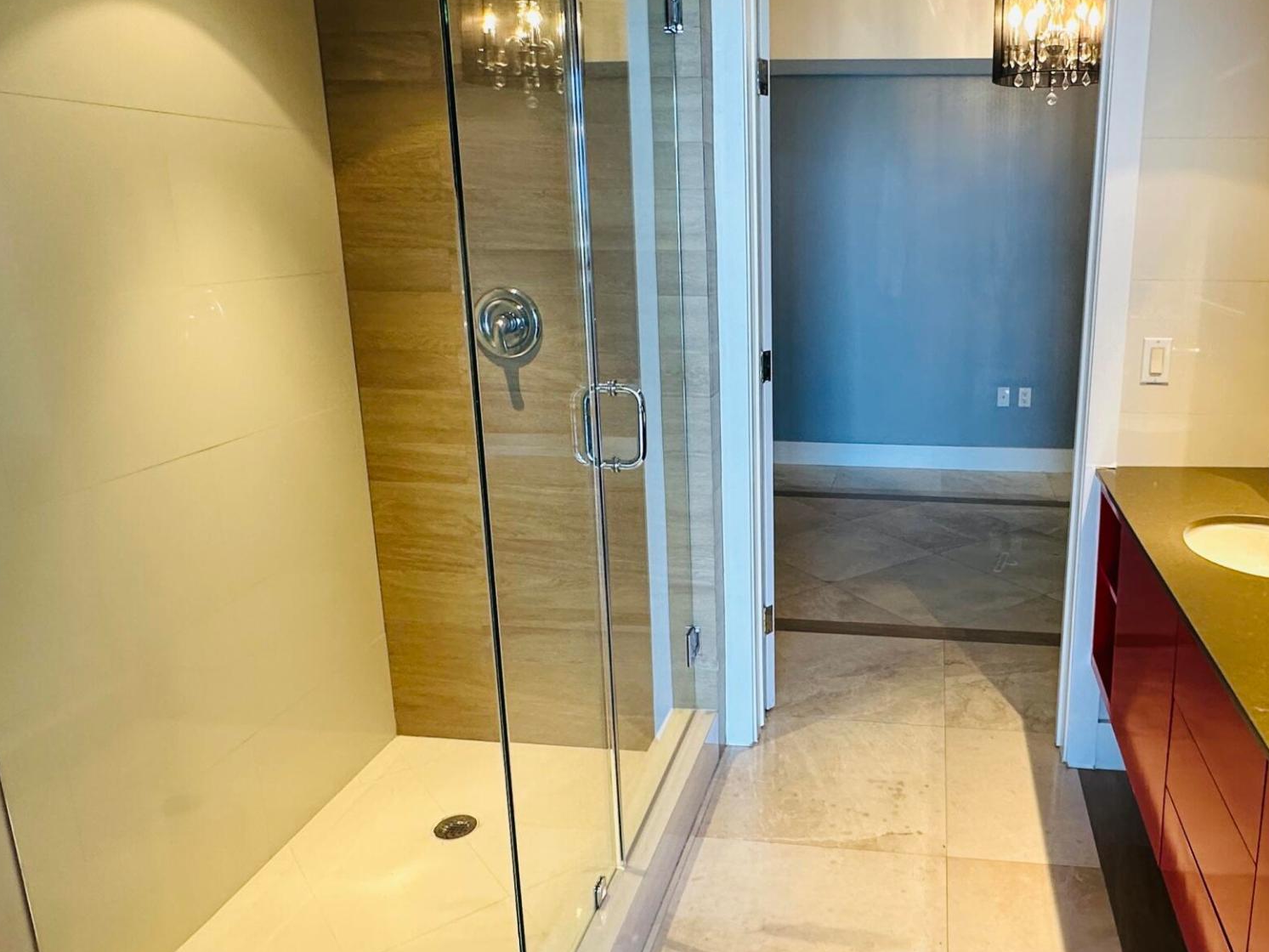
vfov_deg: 51.3
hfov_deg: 64.0
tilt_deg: -14.9
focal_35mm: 27
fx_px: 990
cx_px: 825
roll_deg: +0.3
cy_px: 458
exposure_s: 1/60
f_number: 2.2
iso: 160
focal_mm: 2.22
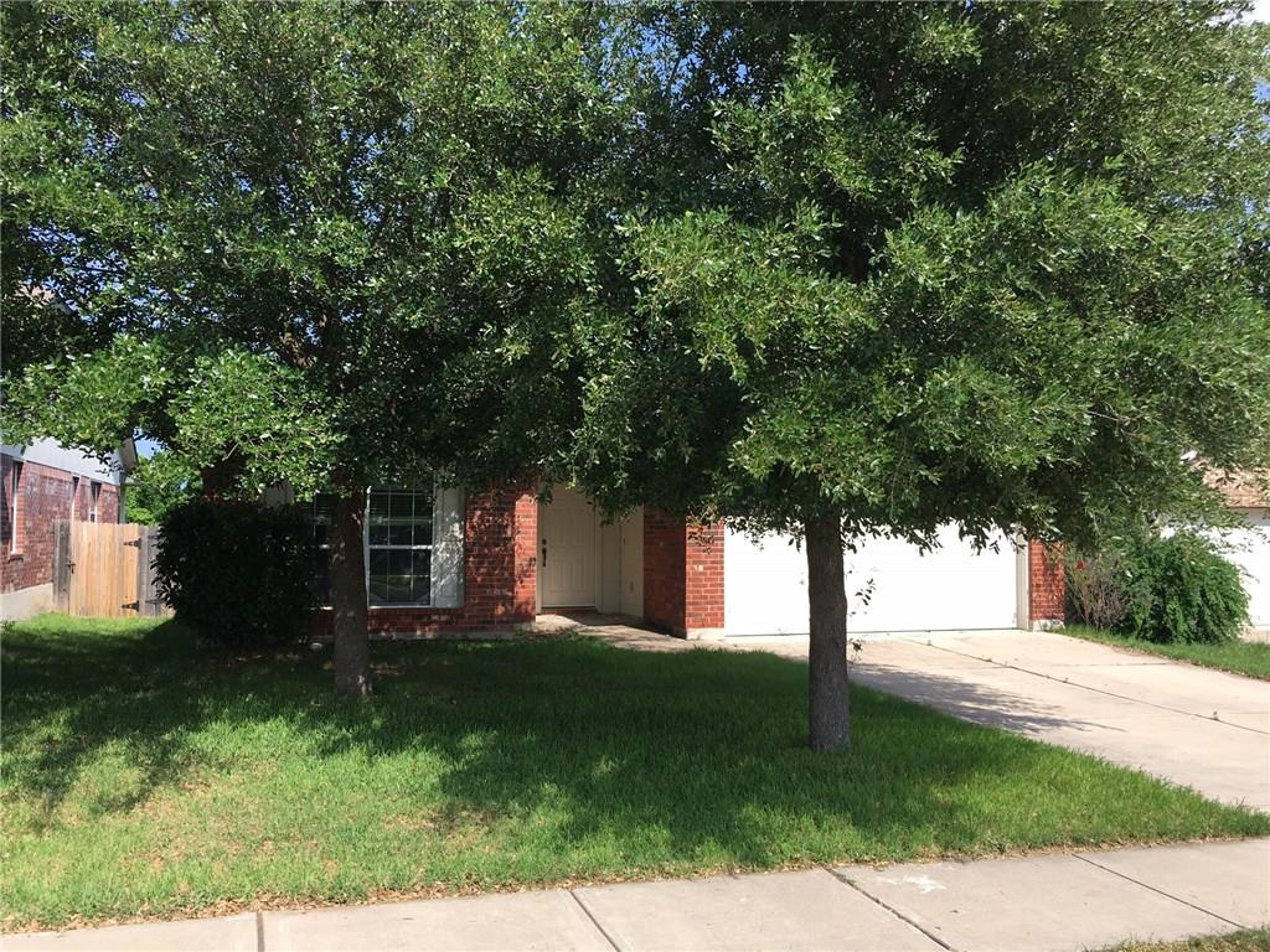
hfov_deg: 61.7
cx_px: 635
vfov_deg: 48.2
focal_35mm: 29
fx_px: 1064
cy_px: 476
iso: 25
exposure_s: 1/754
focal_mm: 4.15
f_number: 2.2
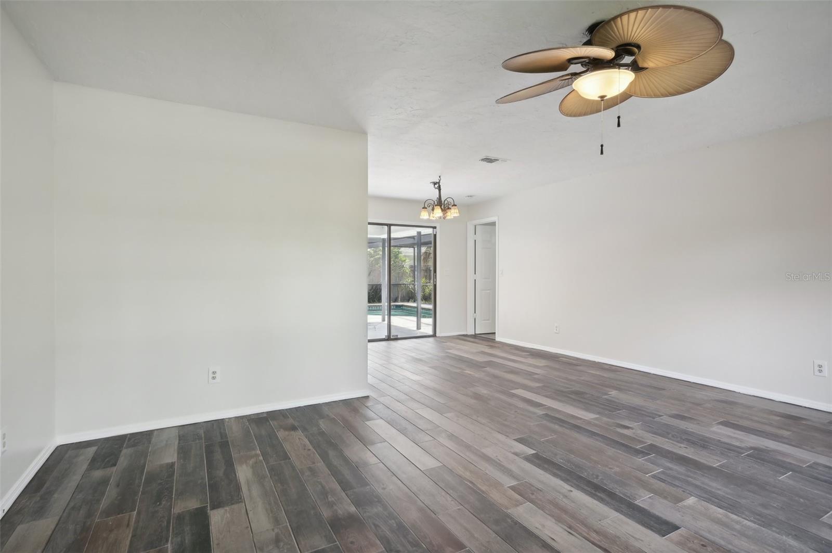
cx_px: 416
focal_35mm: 18
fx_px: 404
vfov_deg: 68.8
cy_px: 276
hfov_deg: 91.7
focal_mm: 17.5
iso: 400
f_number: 8
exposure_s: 1/50
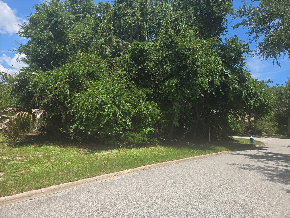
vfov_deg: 58.9
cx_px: 145
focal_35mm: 23
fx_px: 193
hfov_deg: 73.9
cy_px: 109
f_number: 1.8
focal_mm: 5.4
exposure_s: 1/1354
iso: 25
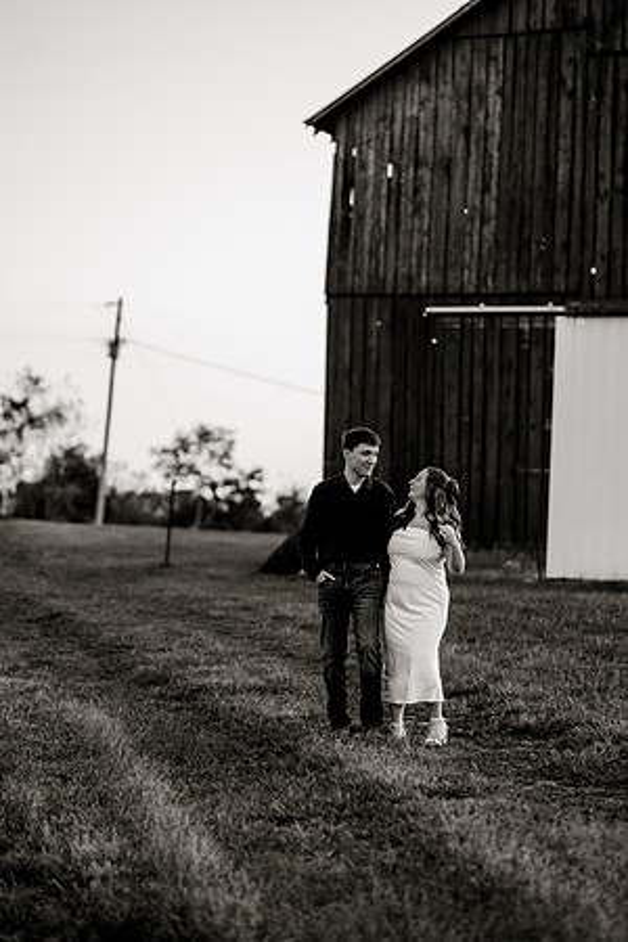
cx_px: 314
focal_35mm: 85
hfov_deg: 16.1
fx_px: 2224
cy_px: 471
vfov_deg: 23.9
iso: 200
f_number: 1.8
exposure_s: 1/100
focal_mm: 85
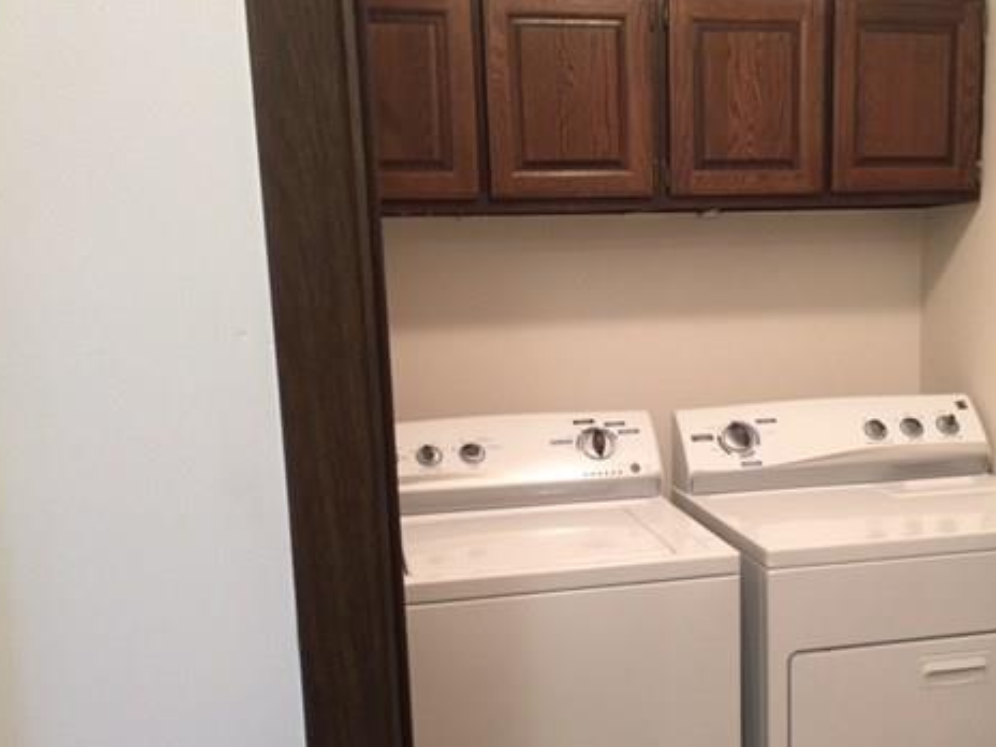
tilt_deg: -10.0
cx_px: 625
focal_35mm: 40
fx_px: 1151
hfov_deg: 46.4
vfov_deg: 35.7
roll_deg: +0.1
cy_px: 479
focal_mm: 4.15
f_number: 2.2
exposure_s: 1/30
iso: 125
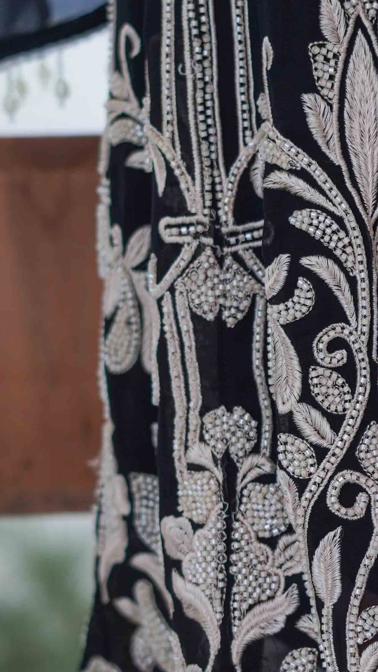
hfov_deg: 8.6
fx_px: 2442
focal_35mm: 137
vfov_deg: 15.6
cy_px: 437
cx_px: 568
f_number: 2.8
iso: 400
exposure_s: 1/100
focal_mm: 50
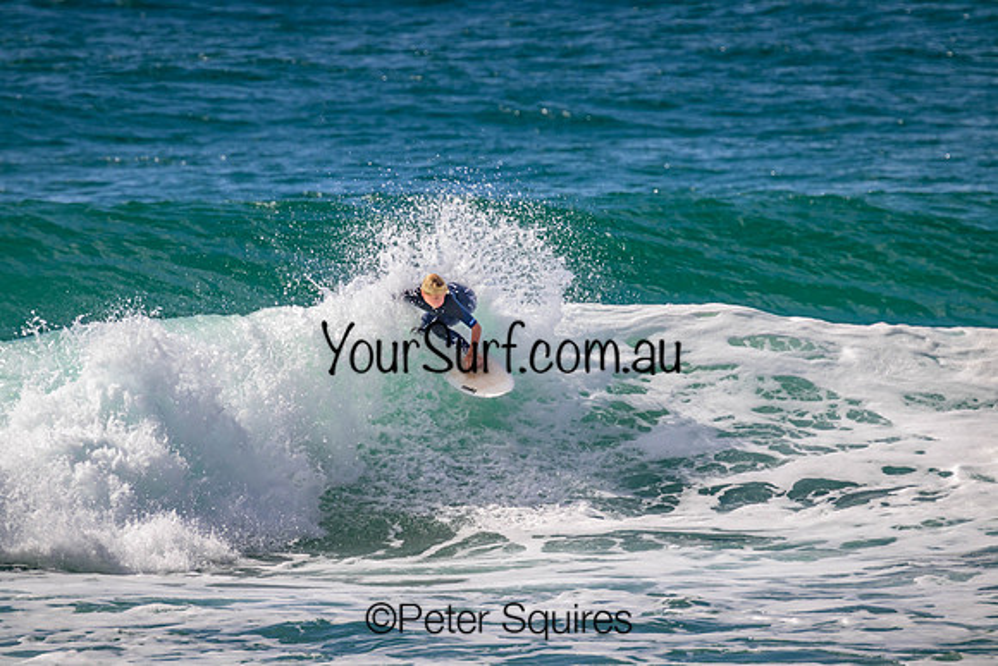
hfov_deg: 2.6
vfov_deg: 1.7
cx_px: 499
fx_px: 22182
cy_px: 333
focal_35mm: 800
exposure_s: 1/2000
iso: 720
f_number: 11
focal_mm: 800
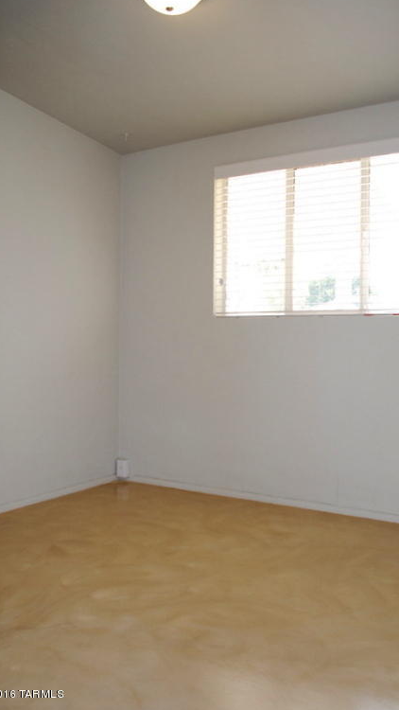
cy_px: 357
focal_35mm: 29
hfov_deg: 40.1
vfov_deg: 66.1
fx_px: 545
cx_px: 218
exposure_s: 1/60
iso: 200
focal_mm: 18
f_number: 3.5
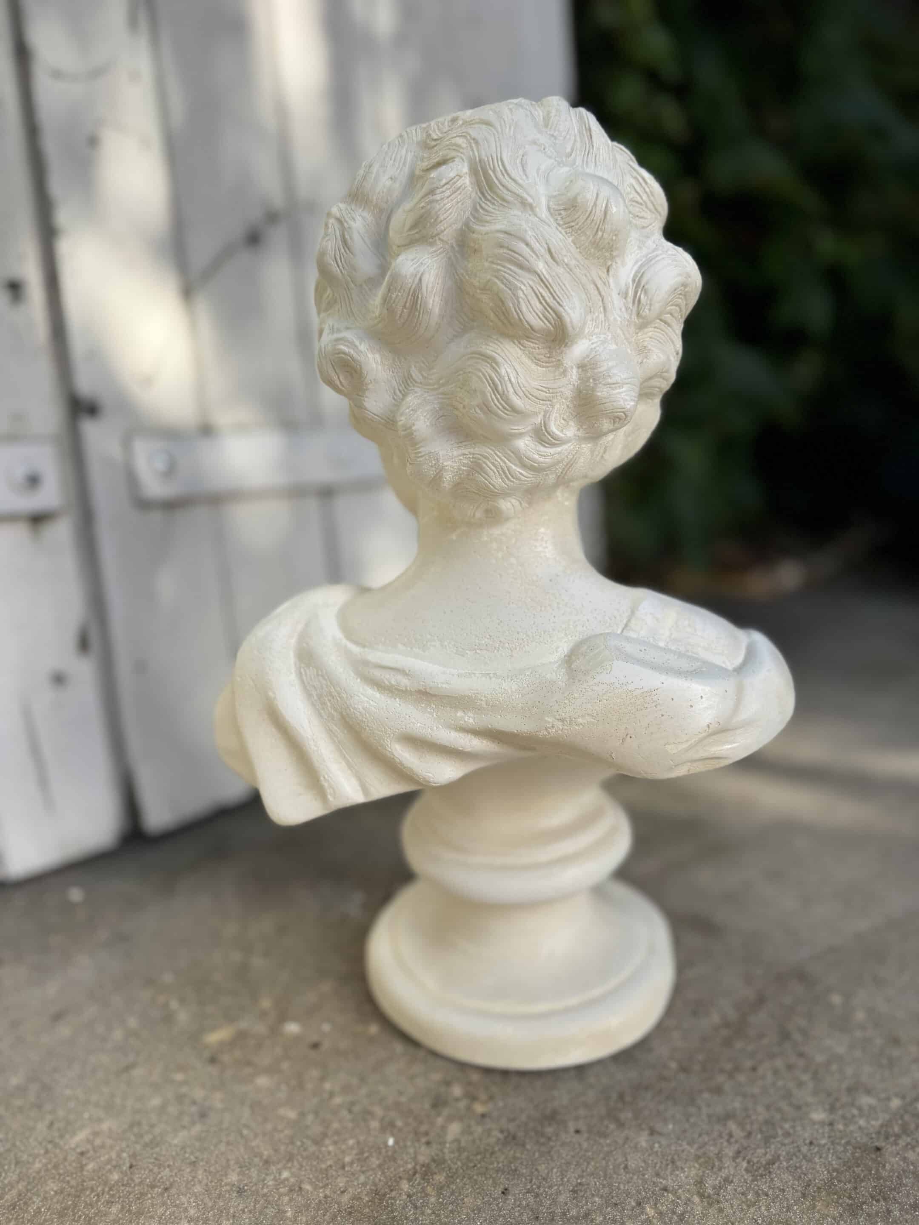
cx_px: 460
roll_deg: +1.5
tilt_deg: -13.7
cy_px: 612
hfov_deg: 56.8
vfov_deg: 71.6
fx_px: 850
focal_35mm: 24
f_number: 1.78
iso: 80
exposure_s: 1/2041
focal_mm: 6.76
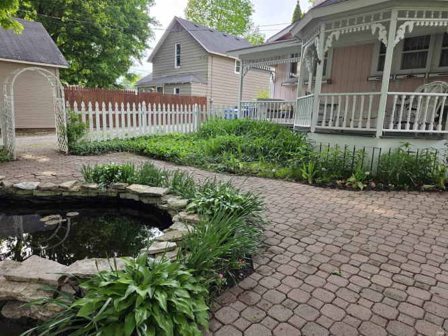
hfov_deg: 73.9
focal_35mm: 23
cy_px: 168
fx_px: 298
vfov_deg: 58.9
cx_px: 224
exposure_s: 1/359
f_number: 1.7
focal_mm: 6.25
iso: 32
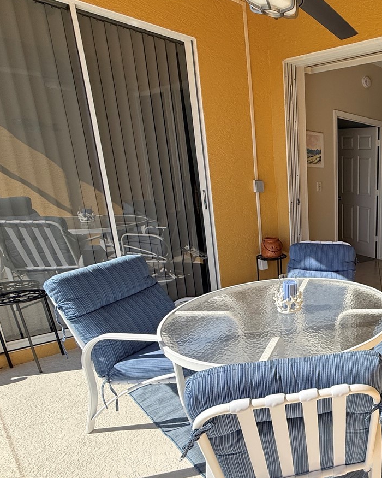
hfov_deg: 43.2
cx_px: 426
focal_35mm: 25
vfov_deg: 67.7
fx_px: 353
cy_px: 278
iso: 64
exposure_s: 1/709
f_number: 2.2
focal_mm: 2.22
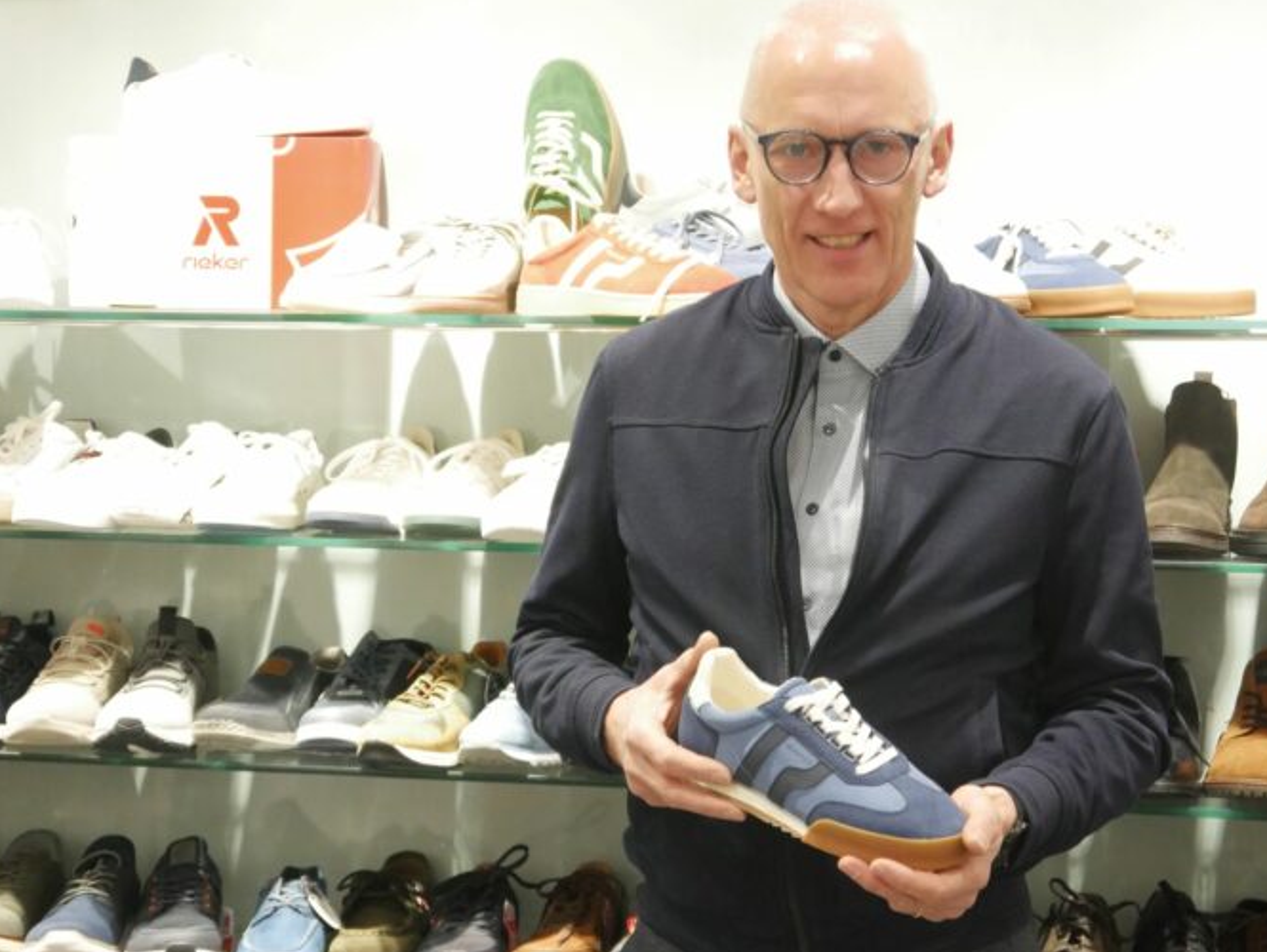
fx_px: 3554
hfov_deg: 20.2
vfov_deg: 15.3
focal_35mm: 97
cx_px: 560
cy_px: 479
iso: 3200
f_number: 5.6
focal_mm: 42
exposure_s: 1/100
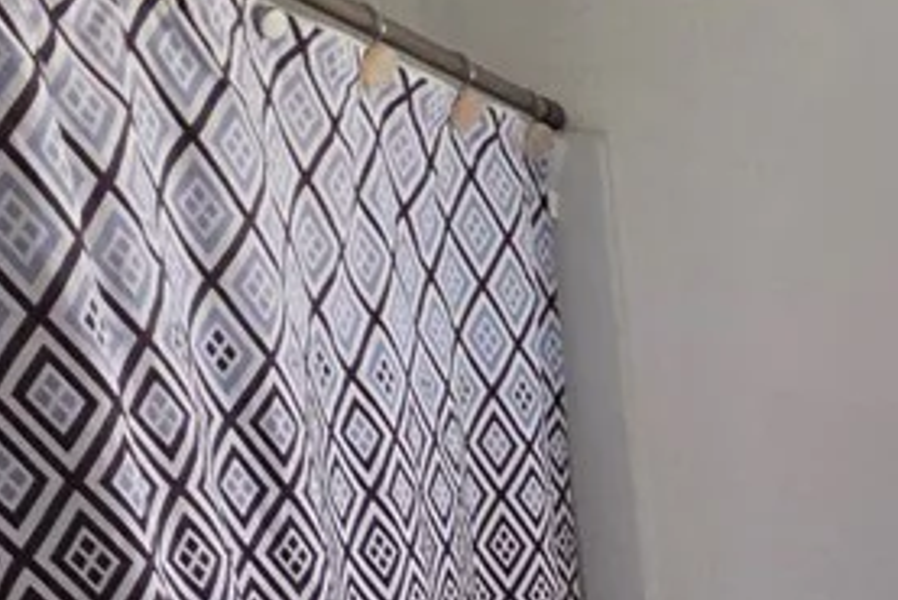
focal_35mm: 50
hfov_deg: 27.0
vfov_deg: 22.1
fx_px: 1248
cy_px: 915
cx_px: 1368
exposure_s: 1/60
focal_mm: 2.2
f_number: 2.2
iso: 250
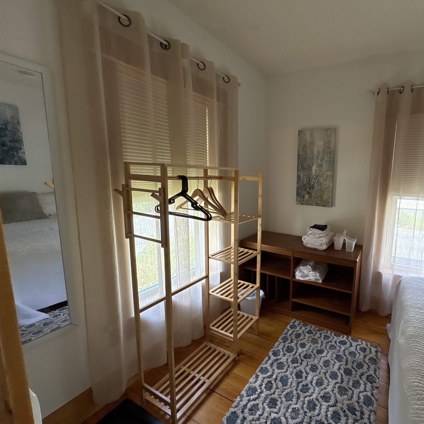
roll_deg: -1.2
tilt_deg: -8.8
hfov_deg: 80.9
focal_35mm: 17
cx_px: 286
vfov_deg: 84.0
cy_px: 212
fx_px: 236
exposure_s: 1/60
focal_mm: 2.22
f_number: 2.2
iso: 250
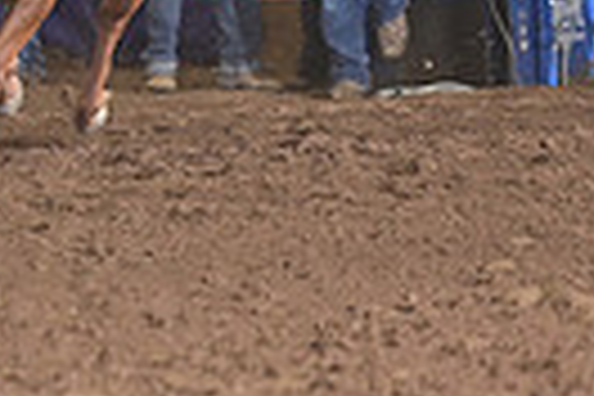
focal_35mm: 880
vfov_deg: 1.6
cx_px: -270
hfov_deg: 2.3
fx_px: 14519
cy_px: -227
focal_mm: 200
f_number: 3.2
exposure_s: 1/200
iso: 1250
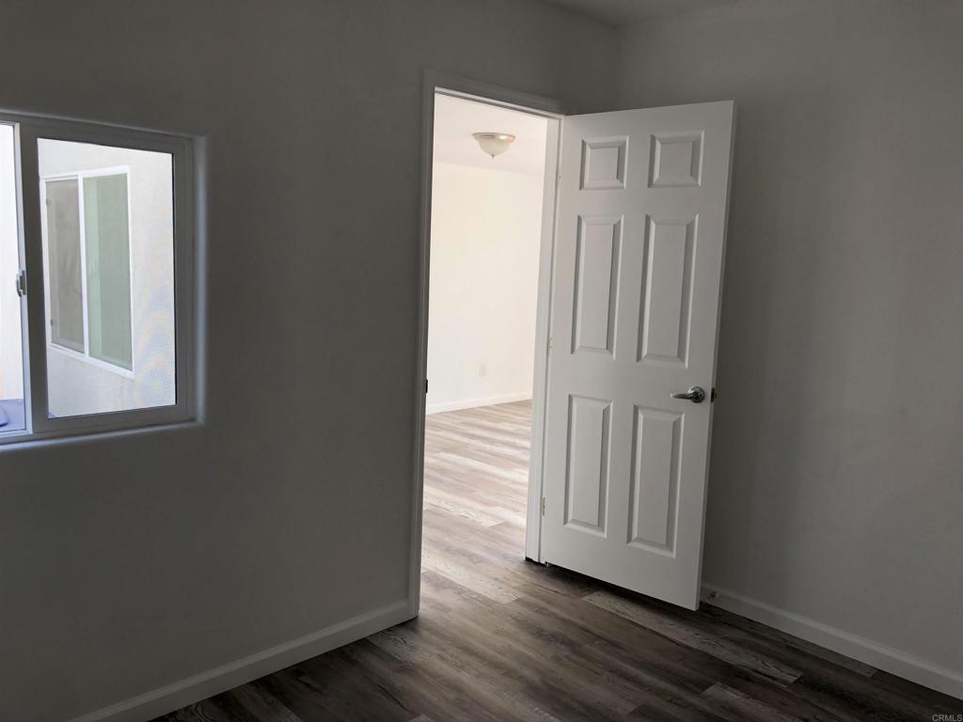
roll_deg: -2.5
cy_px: 361
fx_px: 779
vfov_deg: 49.7
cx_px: 482
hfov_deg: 63.4
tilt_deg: -7.8
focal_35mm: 28
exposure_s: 1/120
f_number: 1.8
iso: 32
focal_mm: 4
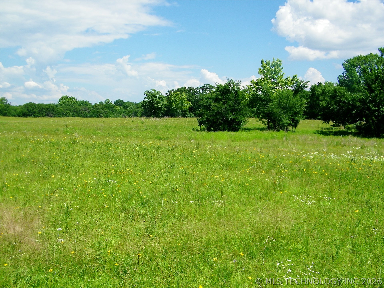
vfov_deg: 37.7
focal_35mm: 38
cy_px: 144
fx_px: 422
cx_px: 192
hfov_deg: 49.0
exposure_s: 1/250
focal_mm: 6.8
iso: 80
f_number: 7.4
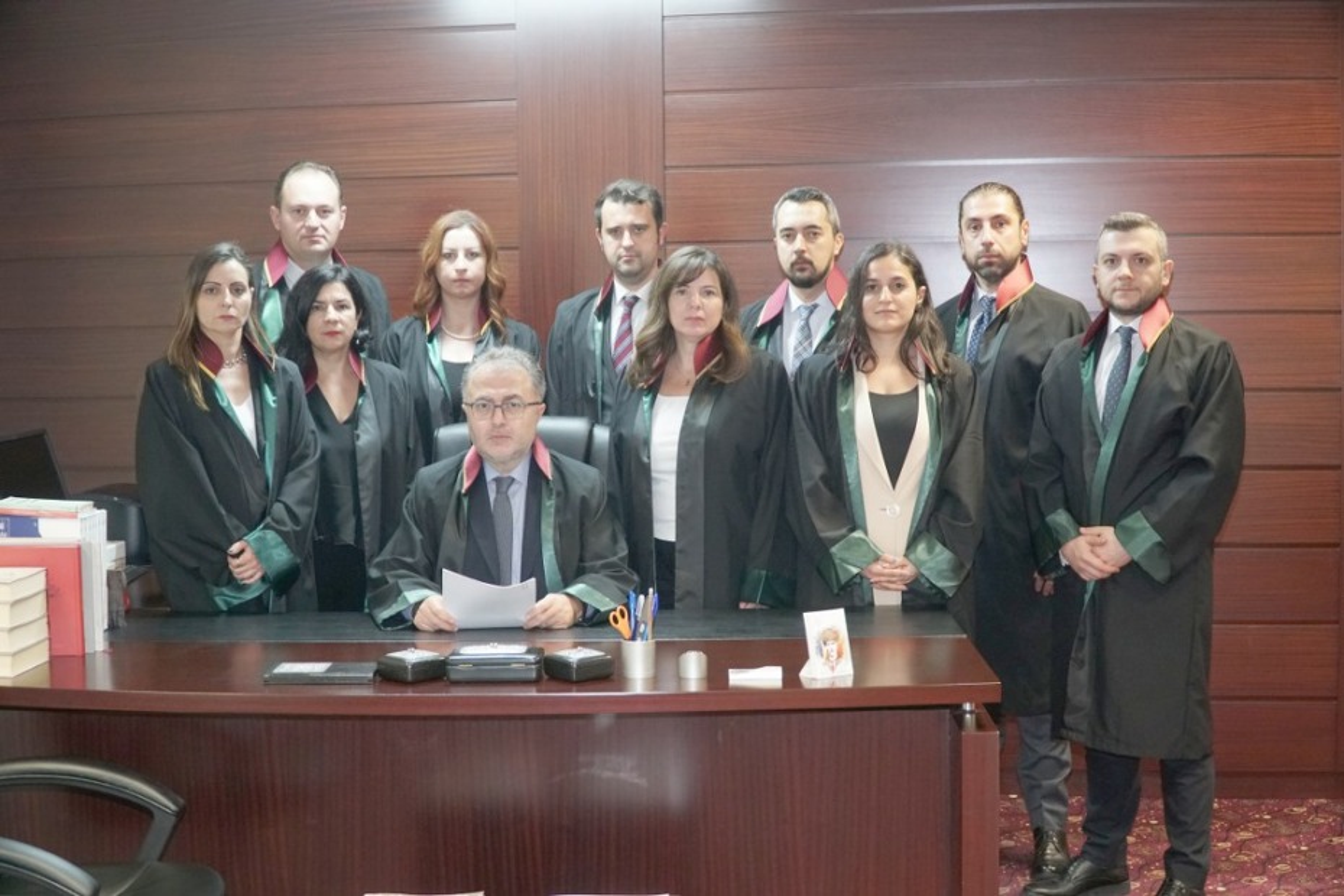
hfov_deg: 42.3
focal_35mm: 46
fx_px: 1736
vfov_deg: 28.9
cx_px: 672
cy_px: 448
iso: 2000
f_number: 4
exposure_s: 1/60
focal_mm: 31
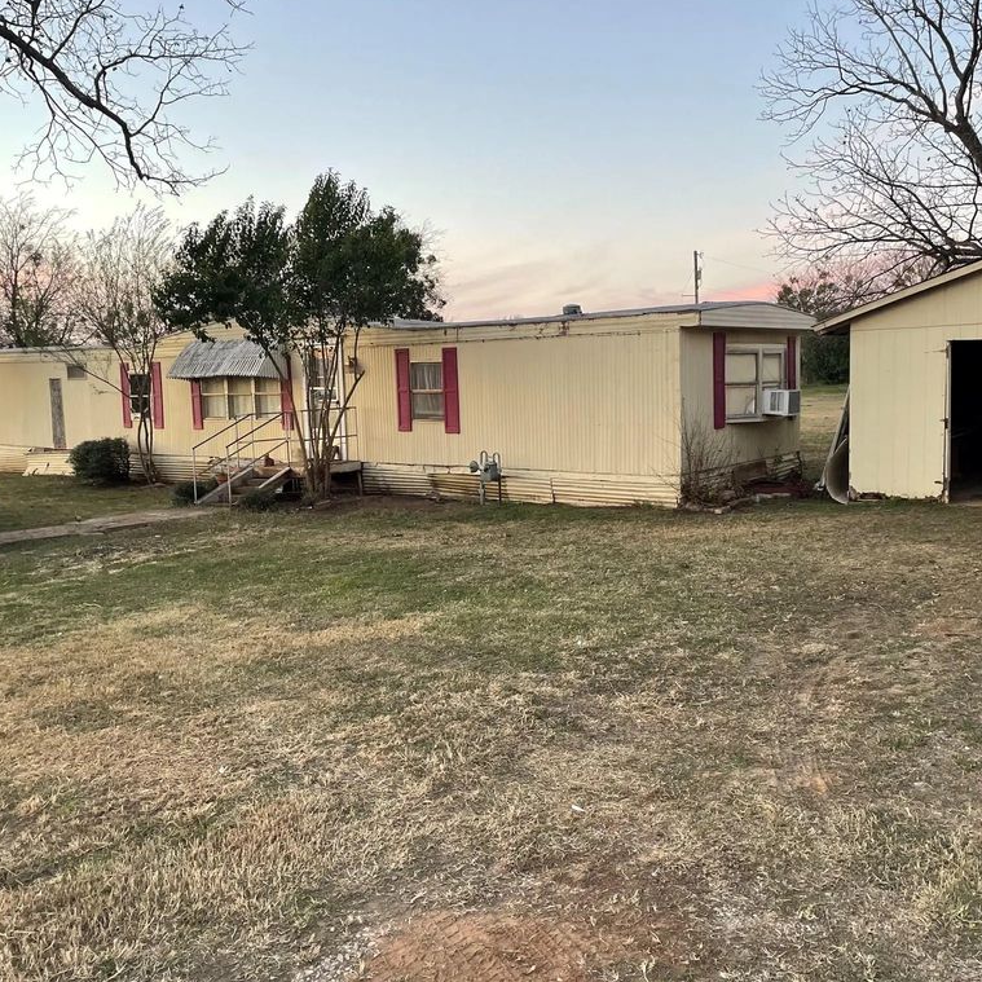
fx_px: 995
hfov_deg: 52.4
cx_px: 549
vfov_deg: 52.5
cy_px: 488
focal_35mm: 31
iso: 125
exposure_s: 1/111
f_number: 1.6
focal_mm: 4.2
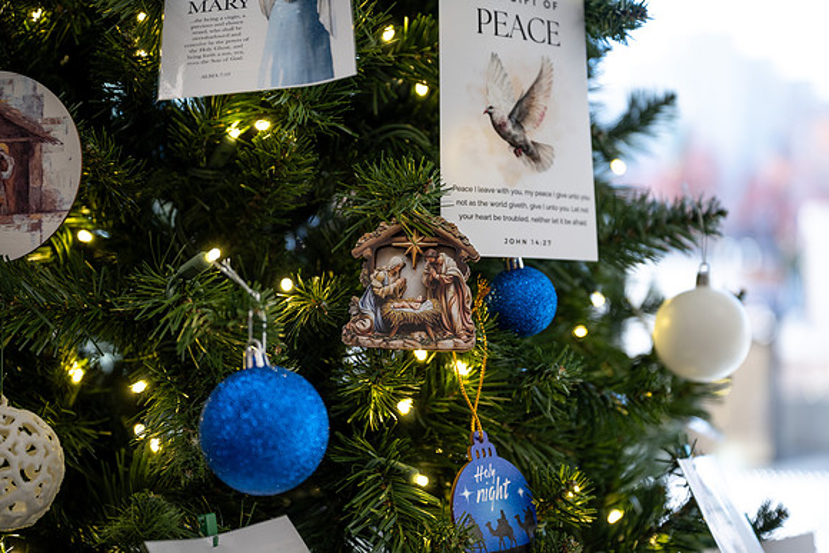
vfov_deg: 25.1
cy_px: 276
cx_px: 414
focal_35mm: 54
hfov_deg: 36.9
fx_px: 1244
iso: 220
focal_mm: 54
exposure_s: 1/320
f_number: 2.8
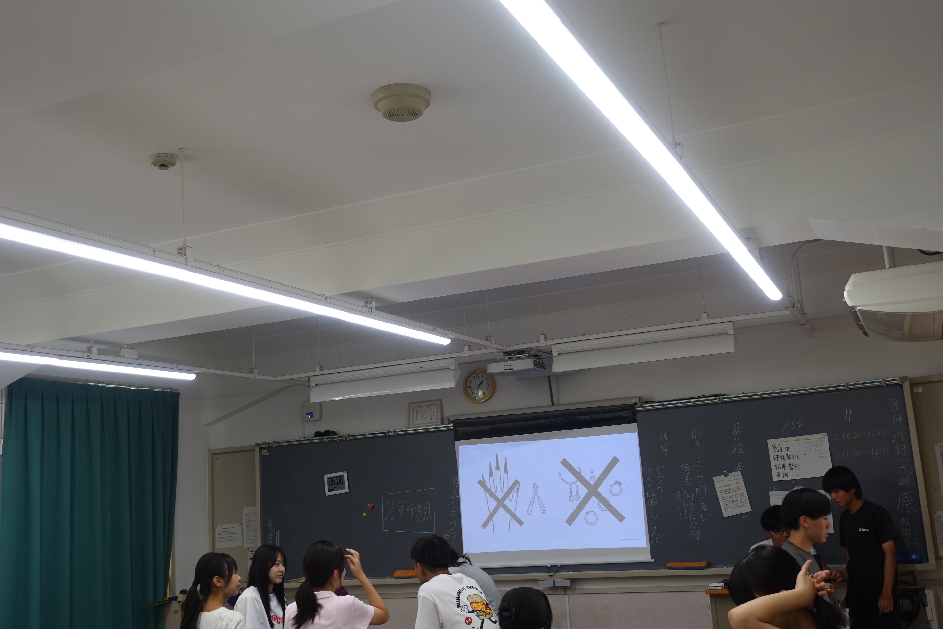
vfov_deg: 36.9
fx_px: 943
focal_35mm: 36
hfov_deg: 53.1
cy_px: 314
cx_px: 472
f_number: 2.8
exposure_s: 1/60
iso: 125
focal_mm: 13.34
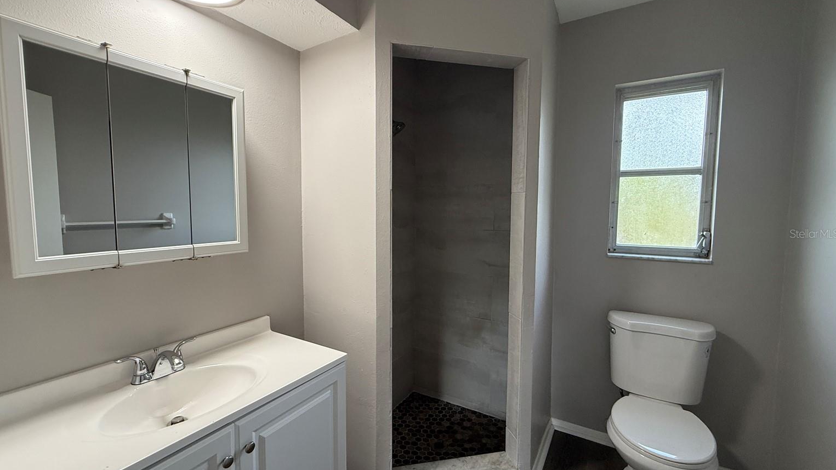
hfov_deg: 99.3
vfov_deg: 67.1
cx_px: 403
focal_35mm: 16
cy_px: 233
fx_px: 355
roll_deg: +0.2
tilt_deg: -3.7
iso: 250
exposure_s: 1/120
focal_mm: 2.22
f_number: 2.2
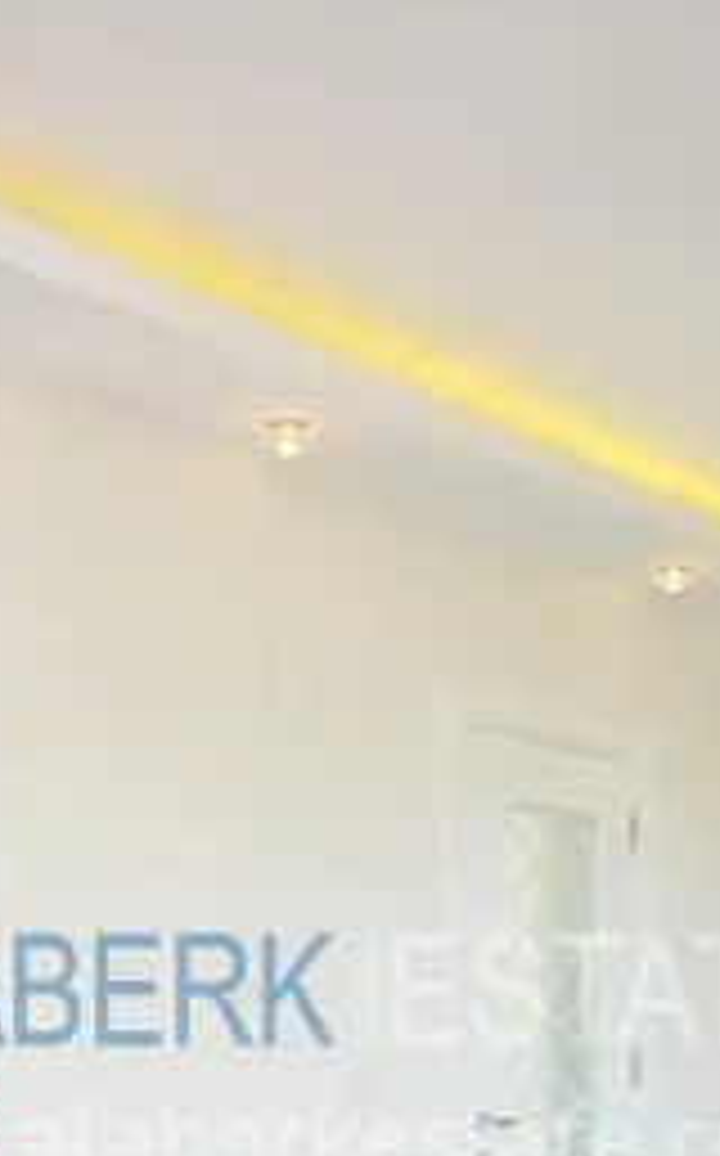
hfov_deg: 23.2
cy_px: 1012
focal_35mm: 56
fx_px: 1753
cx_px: 292
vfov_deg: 34.7
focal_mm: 11
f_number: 4.5
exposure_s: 1/80
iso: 200
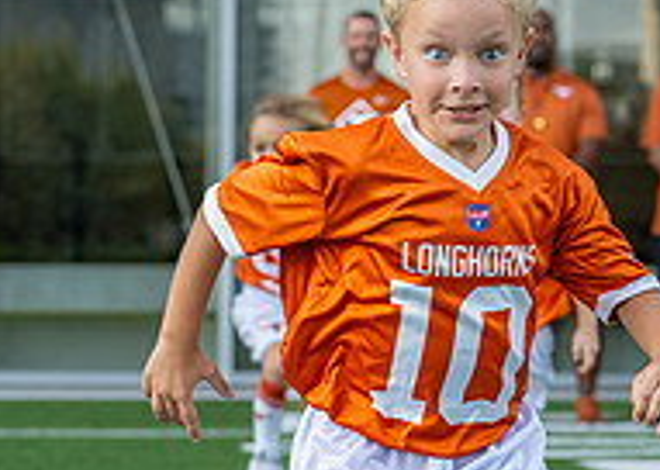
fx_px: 3314
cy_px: 225
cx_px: 484
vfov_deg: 8.1
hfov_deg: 11.3
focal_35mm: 177
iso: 400
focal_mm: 50
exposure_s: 1/1000
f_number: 2.8
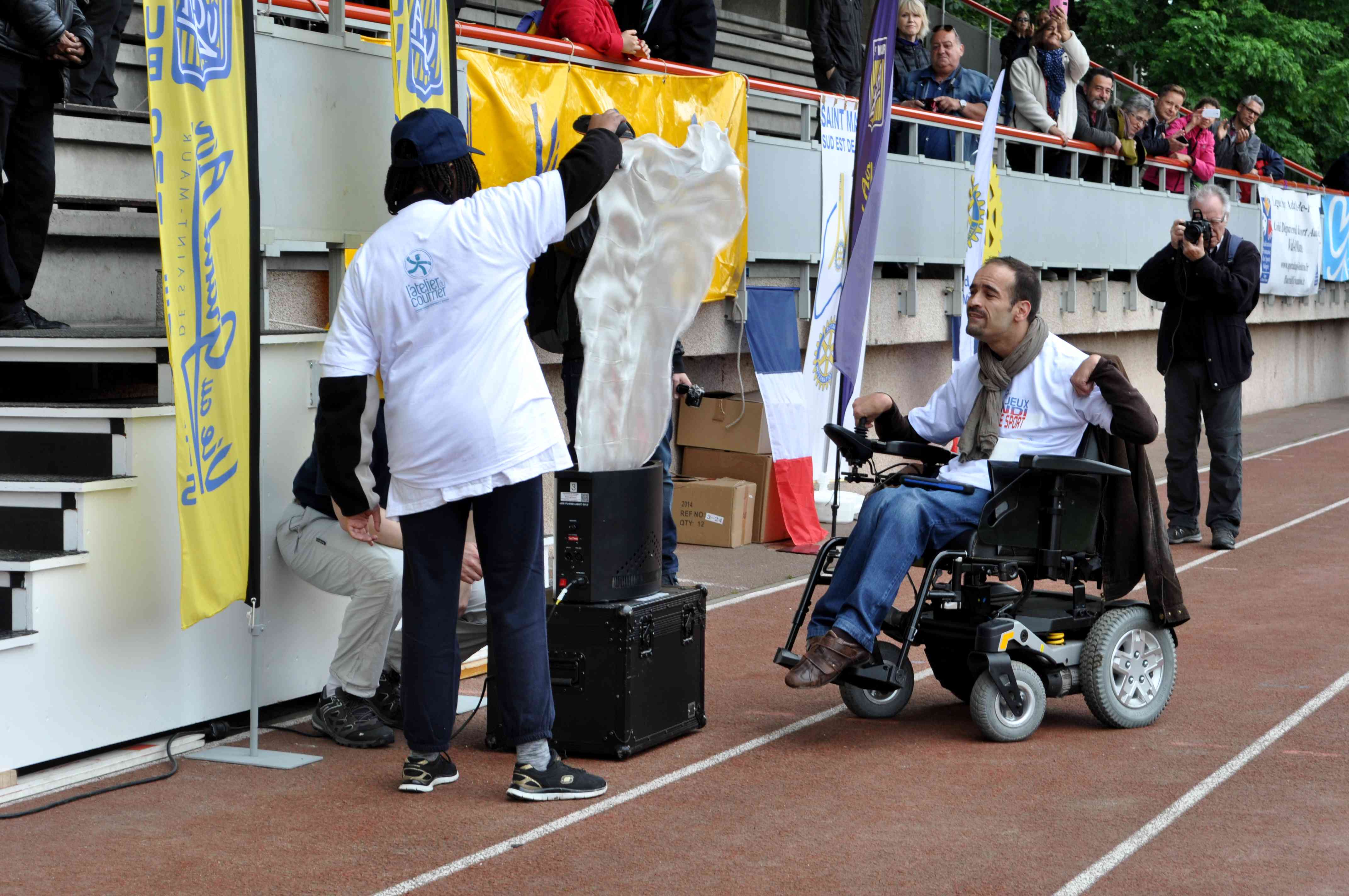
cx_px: 674
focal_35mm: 82
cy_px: 448
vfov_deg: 16.5
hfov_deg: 24.6
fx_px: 3088
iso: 200
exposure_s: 1/100
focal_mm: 55
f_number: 10
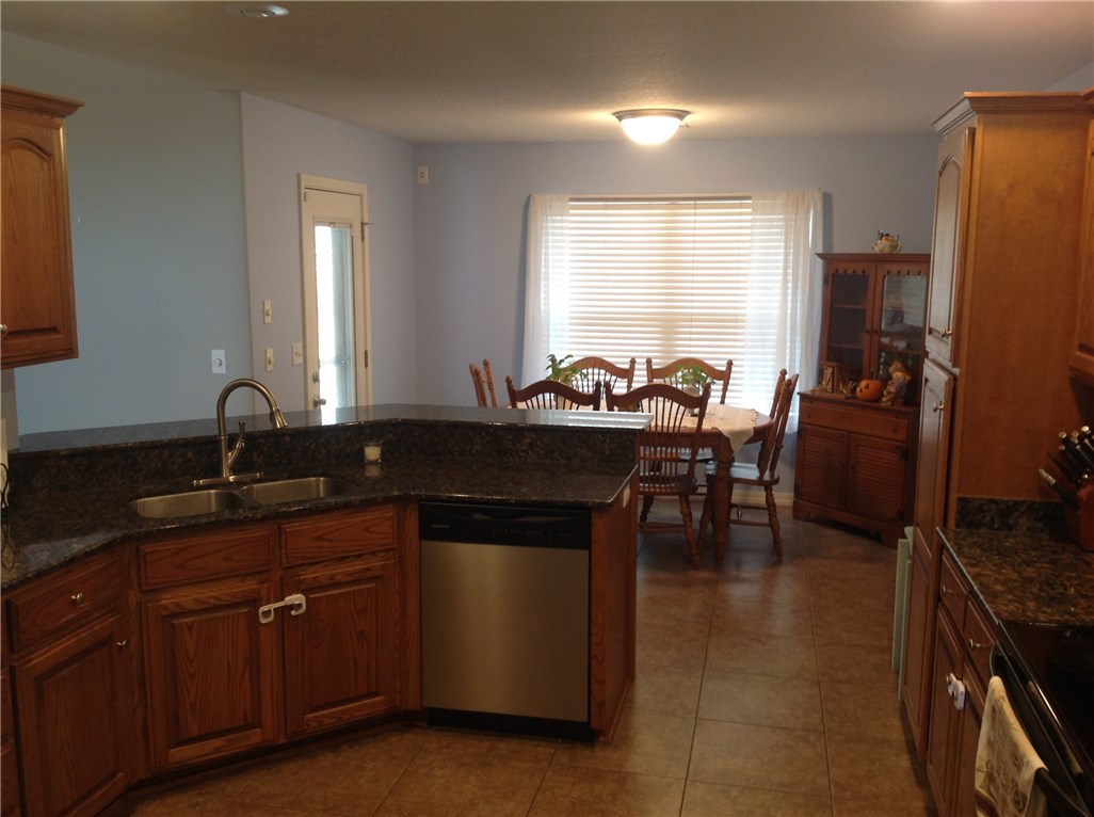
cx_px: 547
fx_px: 1104
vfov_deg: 40.6
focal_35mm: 35
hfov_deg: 52.7
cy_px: 408
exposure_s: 1/15
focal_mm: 4.28
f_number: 2.4
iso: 64
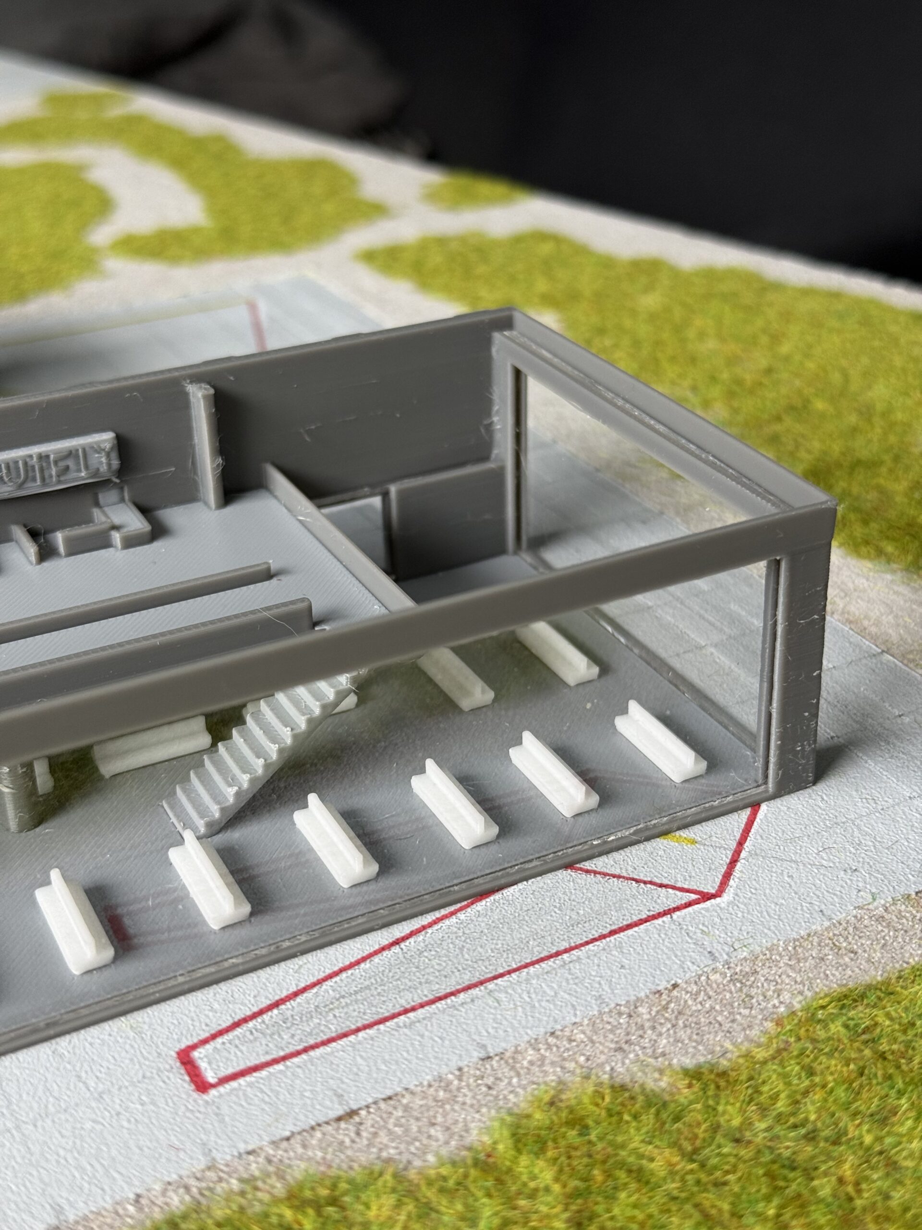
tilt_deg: -27.8
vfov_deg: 39.7
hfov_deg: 30.3
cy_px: 615
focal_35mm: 48
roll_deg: +2.2
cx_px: 461
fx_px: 1705
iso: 100
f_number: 1.78
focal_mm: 6.76
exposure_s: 1/91
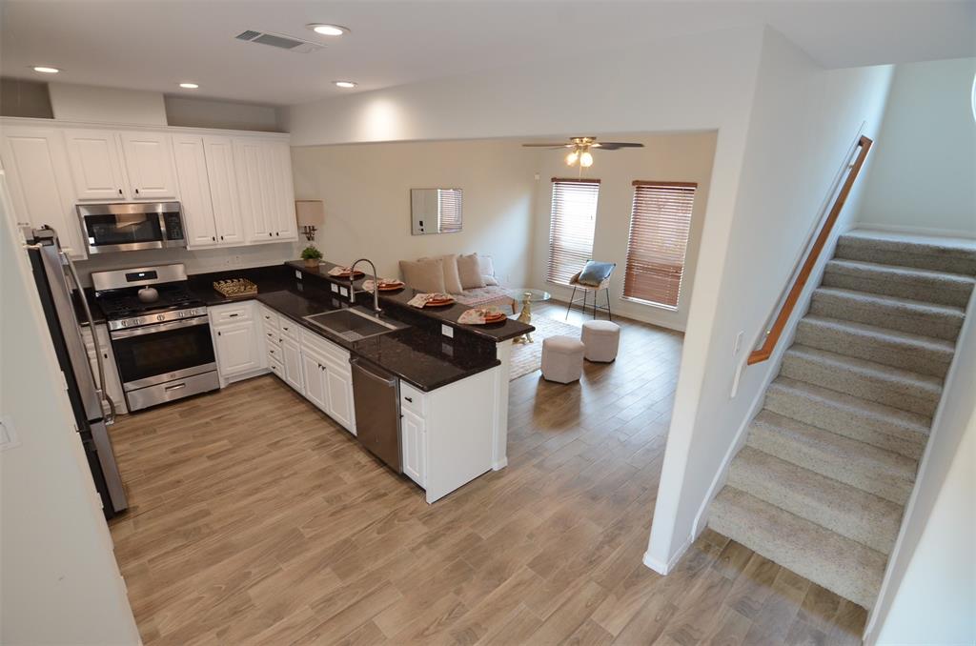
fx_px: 446
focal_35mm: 16
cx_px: 488
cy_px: 323
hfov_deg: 95.1
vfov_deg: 71.8
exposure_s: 1/60
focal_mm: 11
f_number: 6.3
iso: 1250
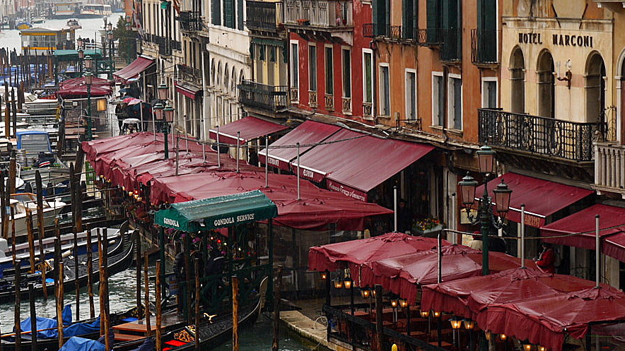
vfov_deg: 8.5
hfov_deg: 15.1
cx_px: 267
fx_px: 2353
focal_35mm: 142
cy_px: 299
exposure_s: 1/100
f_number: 5.6
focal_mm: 45
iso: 100
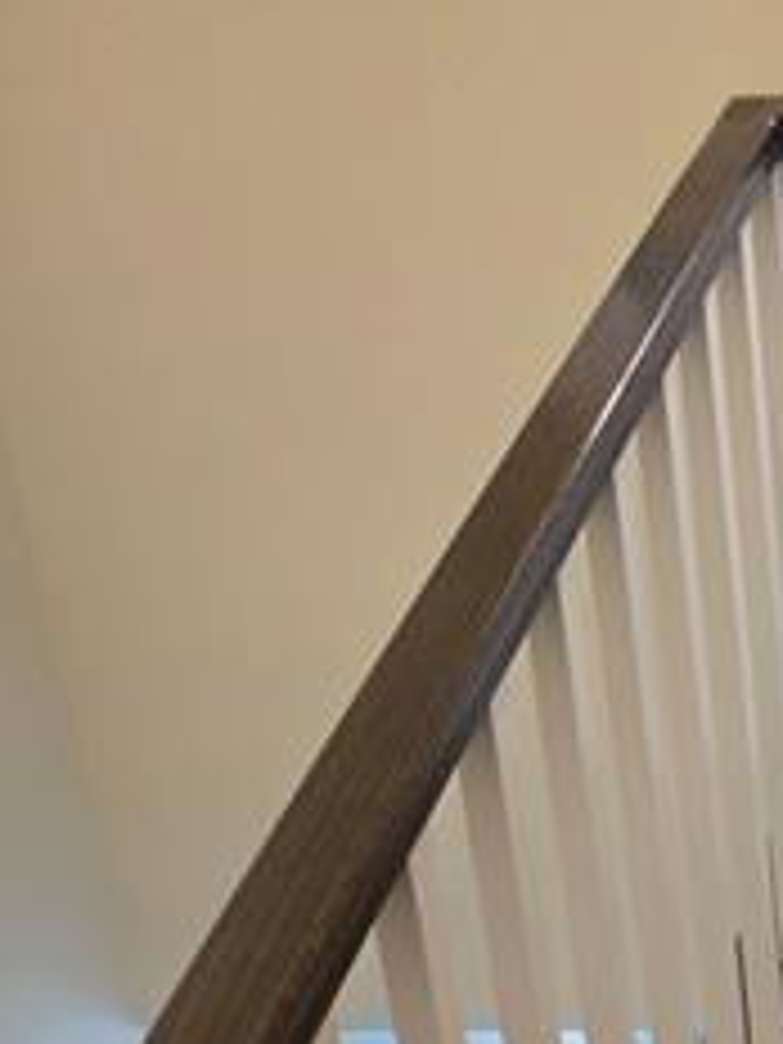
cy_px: 1206
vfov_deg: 35.8
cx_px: 1220
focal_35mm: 43
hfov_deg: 24.6
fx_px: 1297
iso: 160
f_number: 1.9
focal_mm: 2.2
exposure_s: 1/60
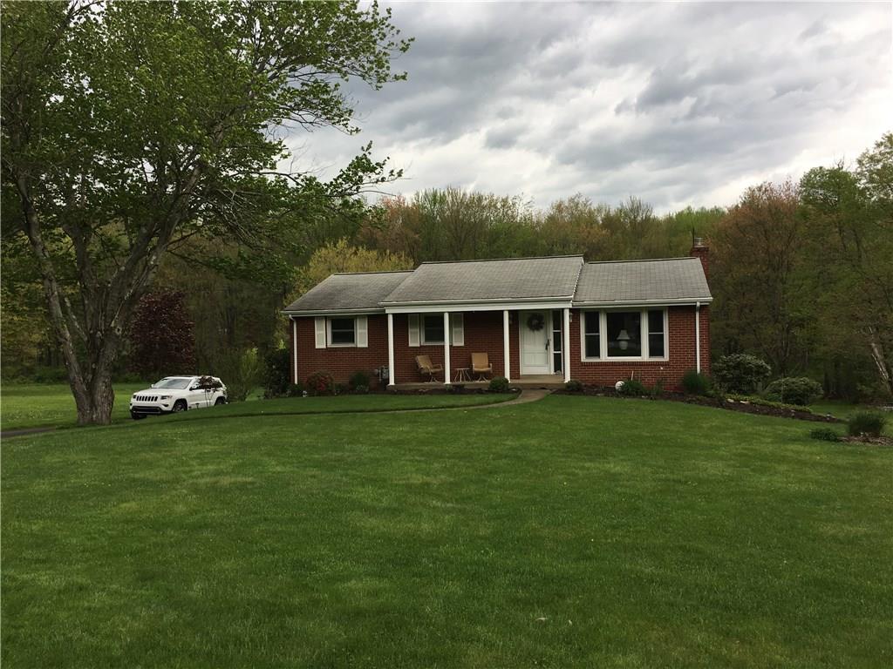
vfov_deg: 48.2
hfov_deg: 61.7
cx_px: 446
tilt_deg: +1.4
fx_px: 748
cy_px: 334
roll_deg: +1.5
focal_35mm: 29
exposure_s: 1/345
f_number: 2.2
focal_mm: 4.15
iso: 25
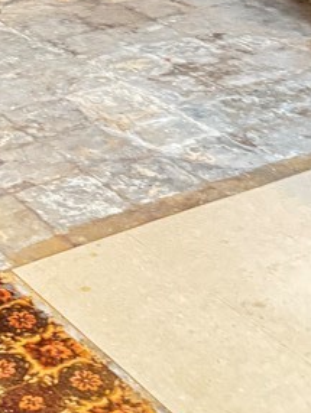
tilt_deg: -10.4
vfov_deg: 19.4
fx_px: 1112
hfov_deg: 15.8
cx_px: 45
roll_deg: +0.5
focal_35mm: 93
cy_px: -133
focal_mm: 5.96
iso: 1000
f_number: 1.6
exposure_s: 1/24
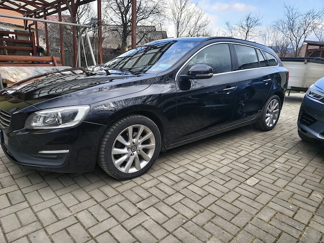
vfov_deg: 56.8
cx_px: 162
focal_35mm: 24
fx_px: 225
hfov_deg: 71.6
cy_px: 122
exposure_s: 1/155
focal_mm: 5.56
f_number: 1.8
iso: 100
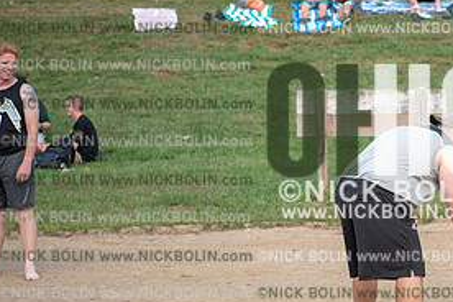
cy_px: 142
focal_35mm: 147
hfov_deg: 13.9
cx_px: 382
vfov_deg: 9.3
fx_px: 1850
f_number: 3.2
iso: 160
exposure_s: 1/320
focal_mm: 70
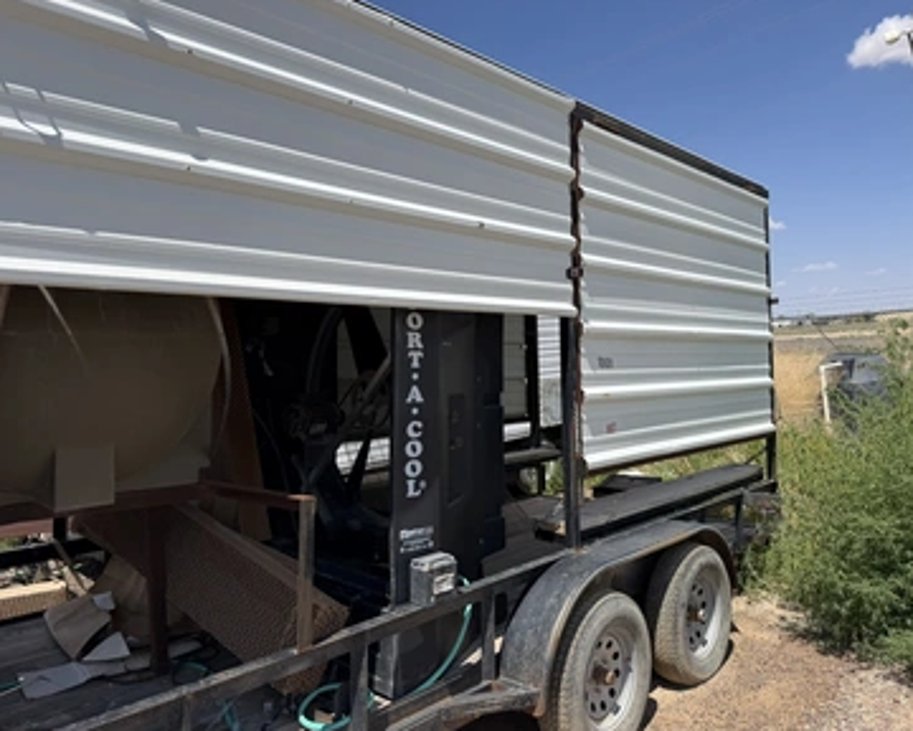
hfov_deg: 66.0
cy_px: 353
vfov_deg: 54.9
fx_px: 703
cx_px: 444
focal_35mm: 26
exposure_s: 1/6173
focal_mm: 6.76
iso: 80
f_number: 1.78
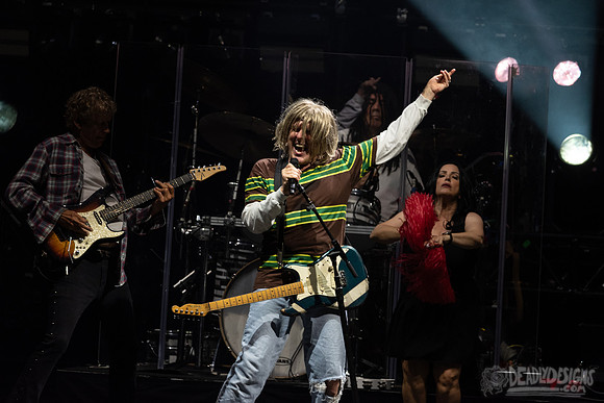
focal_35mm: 533
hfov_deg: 3.9
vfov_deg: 2.6
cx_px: 322
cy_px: 188
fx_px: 8936
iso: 1000
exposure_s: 1/500
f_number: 6
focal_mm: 500
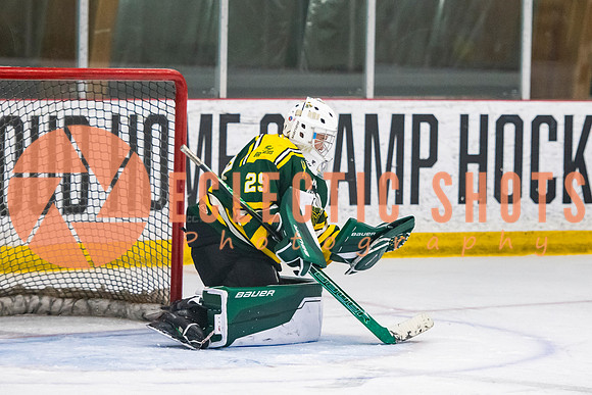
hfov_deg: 8.3
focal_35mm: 247
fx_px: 4070
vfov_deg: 5.6
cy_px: 181
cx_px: 315
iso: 2500
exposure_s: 1/640
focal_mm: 135
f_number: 3.2
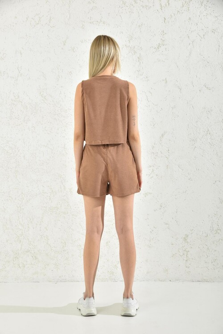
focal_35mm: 55
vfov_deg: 36.2
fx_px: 511
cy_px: 167
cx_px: 112
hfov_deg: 24.6
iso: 100
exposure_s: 1/160
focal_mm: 55
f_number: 7.1
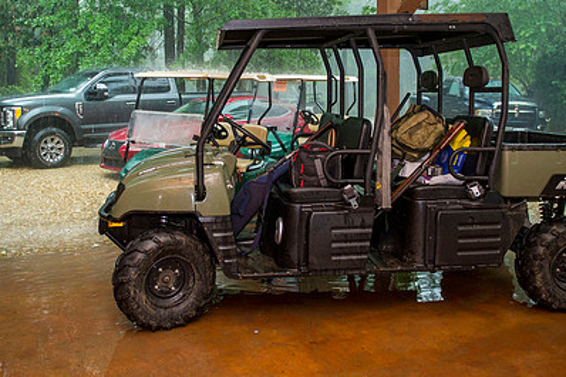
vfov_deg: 37.5
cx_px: 262
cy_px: 129
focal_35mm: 35
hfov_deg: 54.4
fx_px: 550
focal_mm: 24
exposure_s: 1/60
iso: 1600
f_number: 2.8
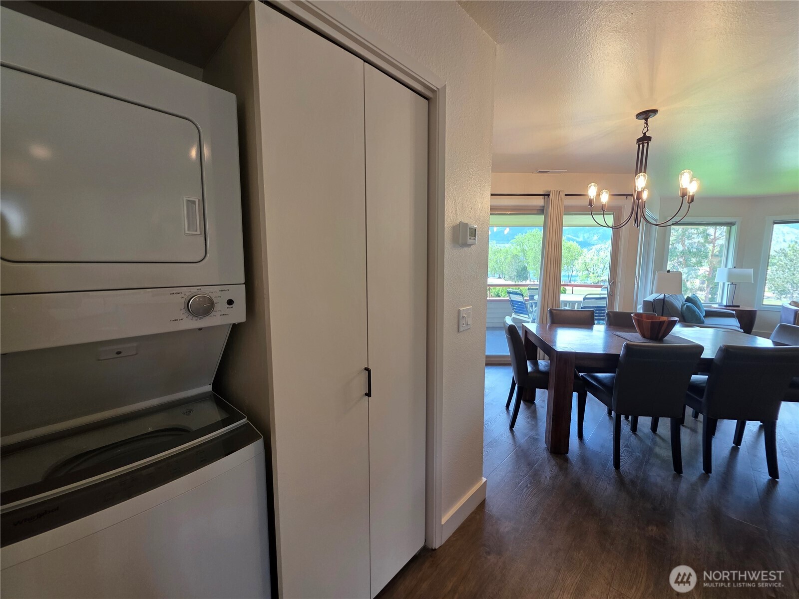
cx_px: 400
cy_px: 300
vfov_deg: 89.9
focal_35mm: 13
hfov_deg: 106.2
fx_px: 300
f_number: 1.9
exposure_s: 1/120
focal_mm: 2.2
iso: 125
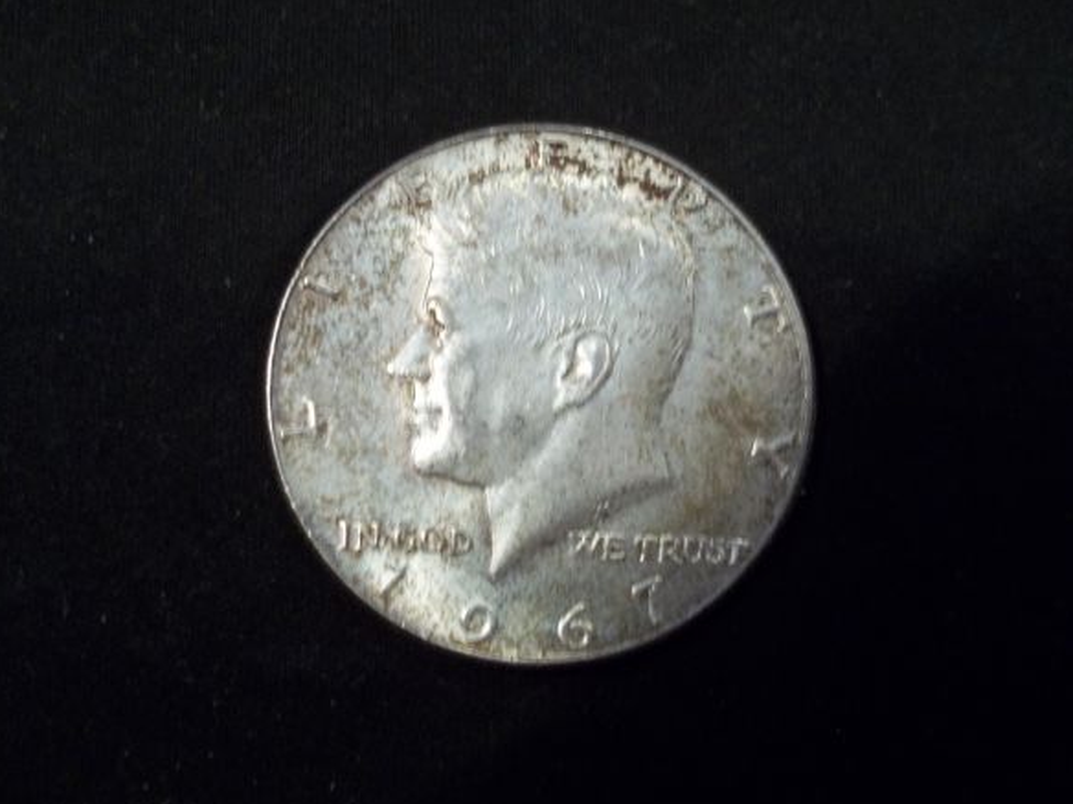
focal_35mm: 37
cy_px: 408
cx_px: 529
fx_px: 1147
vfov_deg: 38.7
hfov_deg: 50.1
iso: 160
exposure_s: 1/13
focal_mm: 6.5
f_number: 3.1
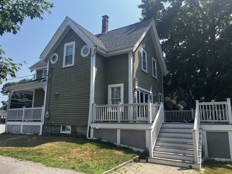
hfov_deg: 67.3
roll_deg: +0.5
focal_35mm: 26
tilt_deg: +11.5
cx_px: 116
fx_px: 174
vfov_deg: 53.1
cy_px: 87
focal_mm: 5.1
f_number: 1.6
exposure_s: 1/1672
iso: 50
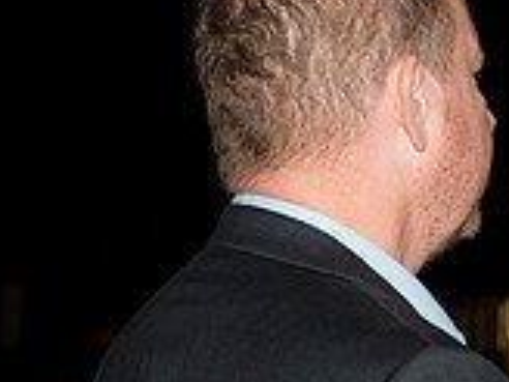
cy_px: 318
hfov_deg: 9.1
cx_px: 810
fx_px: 3103
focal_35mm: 211
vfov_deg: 7.0
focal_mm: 62
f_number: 5.6
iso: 1250
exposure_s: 1/125
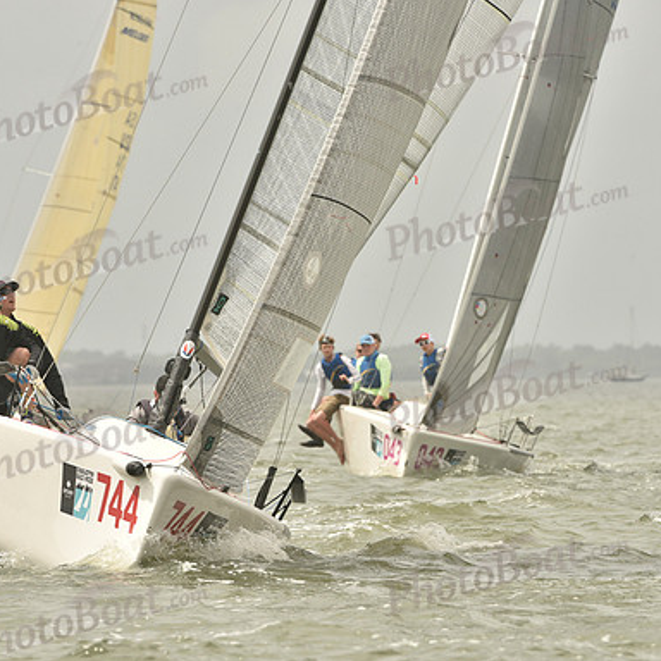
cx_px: 298
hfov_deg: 4.6
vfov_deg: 4.6
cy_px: 330
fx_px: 8317
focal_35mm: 385
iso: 400
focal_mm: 300
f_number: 10
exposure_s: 1/1000
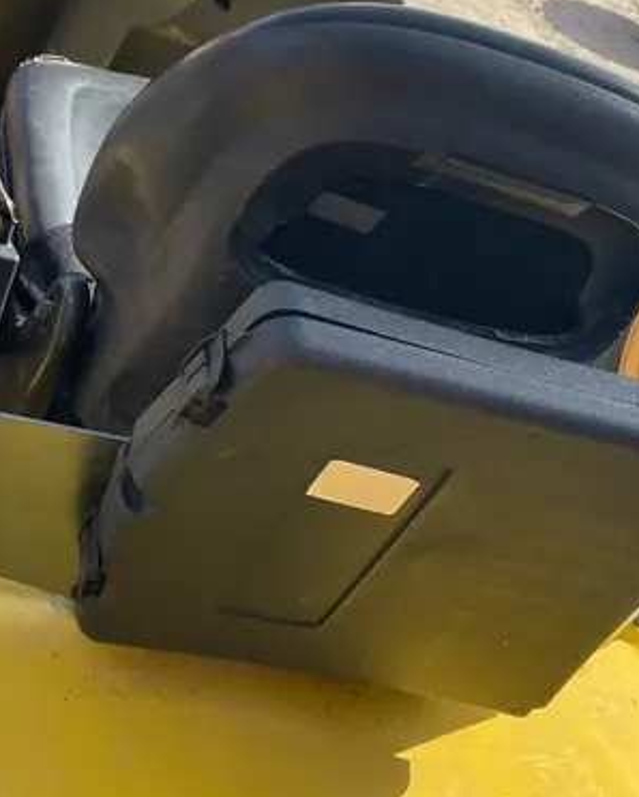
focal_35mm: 50
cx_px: 277
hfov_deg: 30.2
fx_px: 1181
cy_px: 149
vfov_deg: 36.0
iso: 32
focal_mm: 4.2
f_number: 1.6
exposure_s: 1/1319
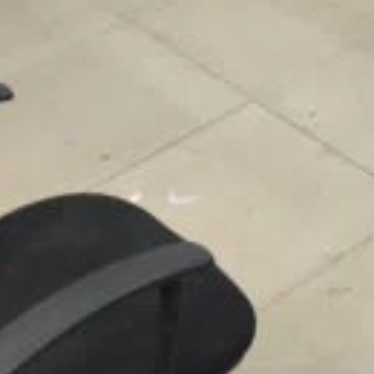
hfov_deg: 14.4
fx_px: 1222
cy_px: -150
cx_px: 754
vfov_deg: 16.2
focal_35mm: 100
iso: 834
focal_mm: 7.01
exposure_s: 1/100
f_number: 1.69
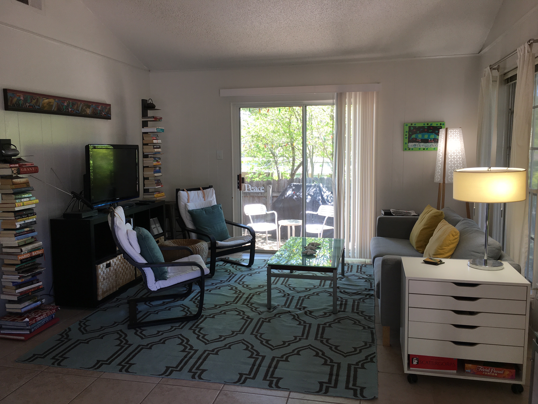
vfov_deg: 48.2
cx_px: 269
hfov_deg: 61.7
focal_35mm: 29
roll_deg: +0.7
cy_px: 202
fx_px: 451
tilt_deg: -4.8
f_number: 2.2
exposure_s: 1/40
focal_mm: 4.15
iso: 25
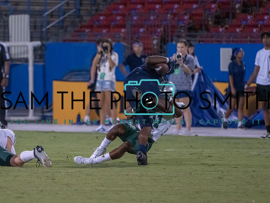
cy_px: 127
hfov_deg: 3.2
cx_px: 70
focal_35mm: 622
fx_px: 4848
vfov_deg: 2.4
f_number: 5.6
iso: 8000
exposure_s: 1/1000
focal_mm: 400
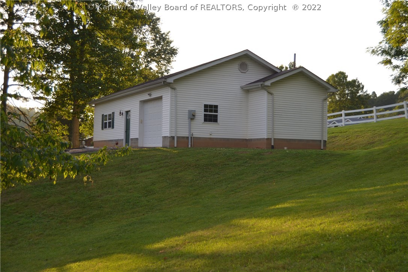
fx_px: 510
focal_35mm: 45
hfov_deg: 43.6
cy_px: 136
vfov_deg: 29.9
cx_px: 204
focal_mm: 30
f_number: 4.2
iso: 100
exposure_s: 1/125
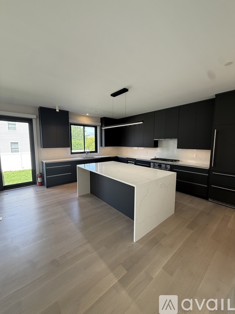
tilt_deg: -4.7
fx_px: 127
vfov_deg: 102.1
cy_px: 157
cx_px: 118
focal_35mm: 14
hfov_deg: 85.7
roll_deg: -1.1
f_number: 2.2
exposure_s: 1/120
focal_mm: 2.22
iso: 80
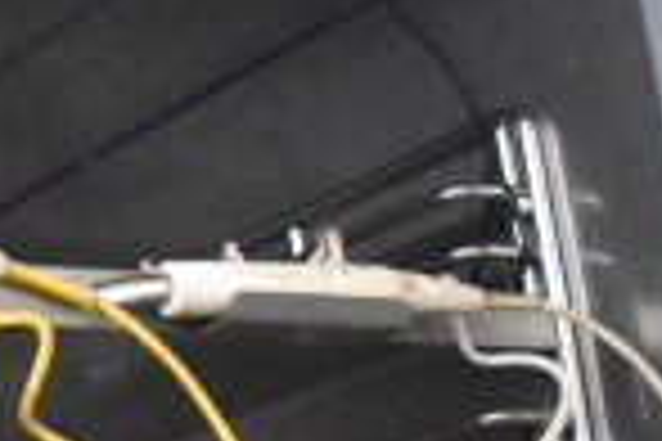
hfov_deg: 13.0
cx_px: -653
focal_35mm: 137
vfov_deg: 10.0
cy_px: 362
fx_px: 2519
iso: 10000
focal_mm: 22
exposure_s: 1/40
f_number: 3.8
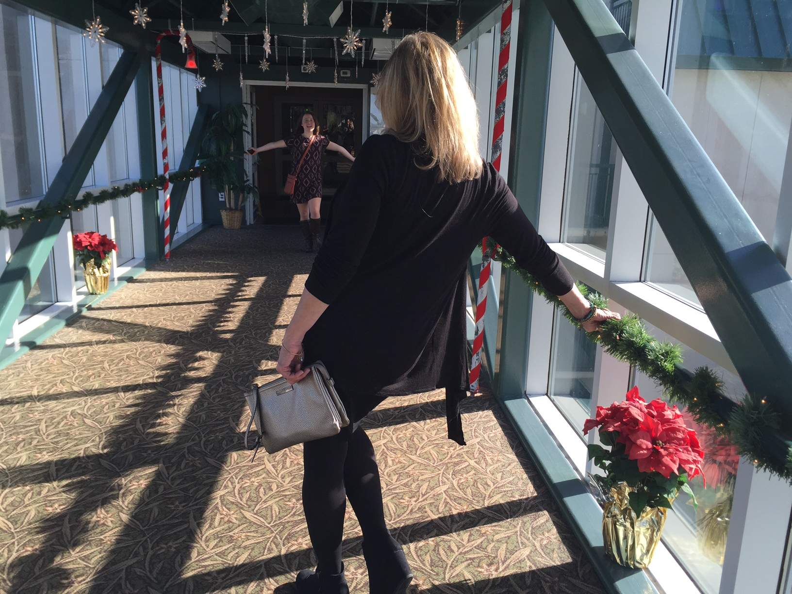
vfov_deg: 48.2
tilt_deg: -15.0
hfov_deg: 61.7
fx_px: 664
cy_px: 297
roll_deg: -2.2
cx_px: 396
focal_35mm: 29
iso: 32
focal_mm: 4.15
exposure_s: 1/482
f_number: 2.2
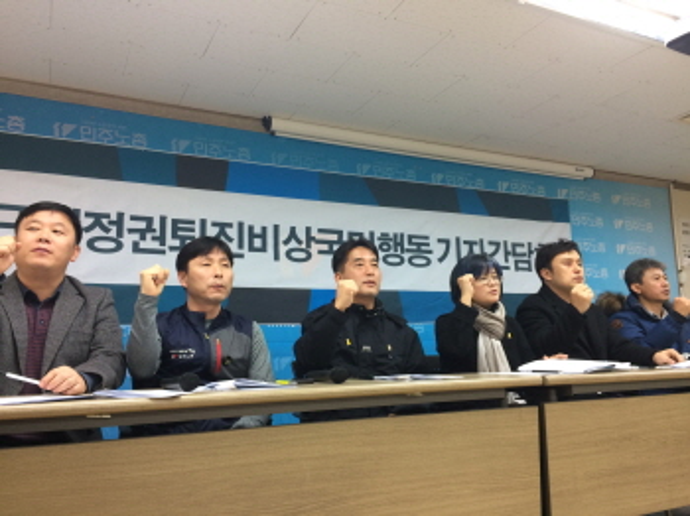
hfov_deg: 61.7
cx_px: 345
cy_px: 258
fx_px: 578
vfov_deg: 48.2
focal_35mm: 29
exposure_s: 1/30
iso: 80
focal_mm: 4.15
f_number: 2.2
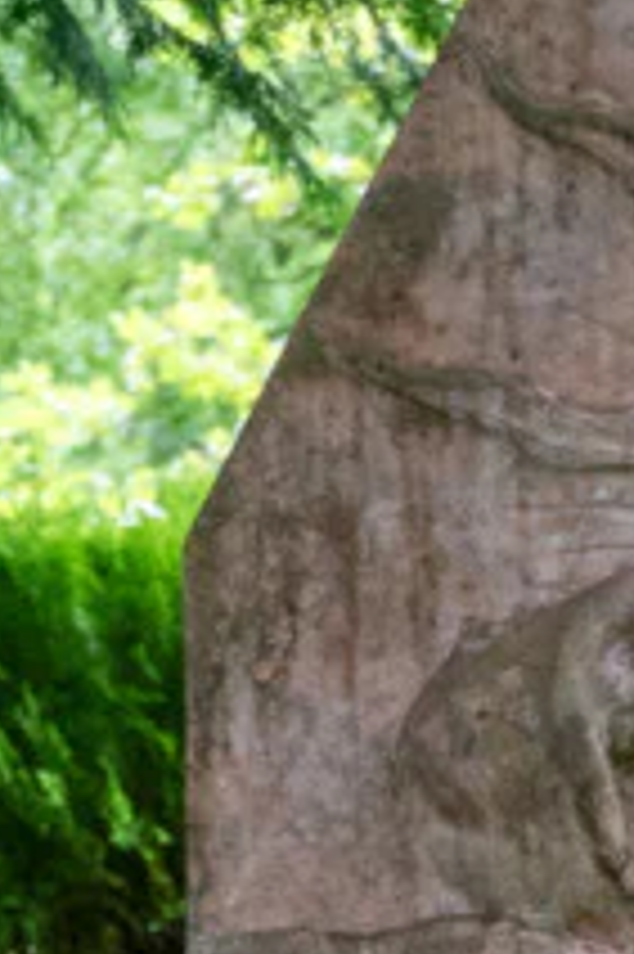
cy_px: 824
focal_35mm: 204
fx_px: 5397
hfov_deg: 6.4
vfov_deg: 10.1
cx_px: 1547
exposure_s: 1/60
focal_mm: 24
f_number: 3.8
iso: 1000
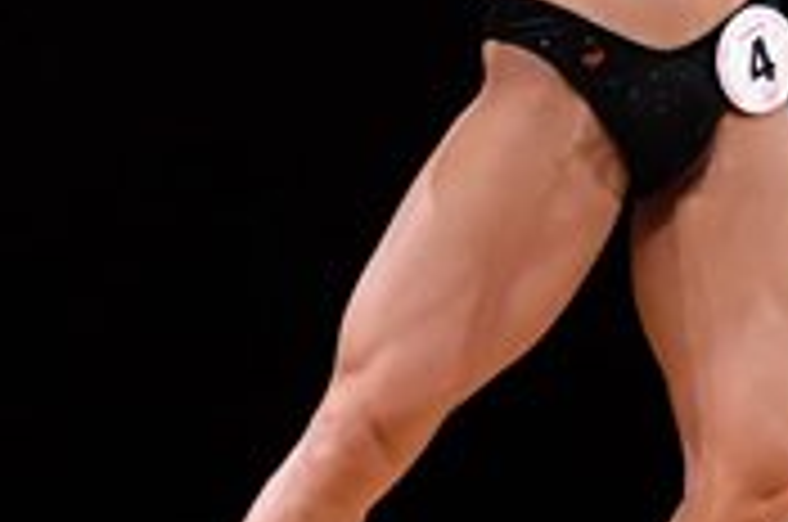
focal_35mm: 962
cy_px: 54
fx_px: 21019
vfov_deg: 1.4
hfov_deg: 2.1
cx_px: 444
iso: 3200
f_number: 5.6
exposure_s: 1/400
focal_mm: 145
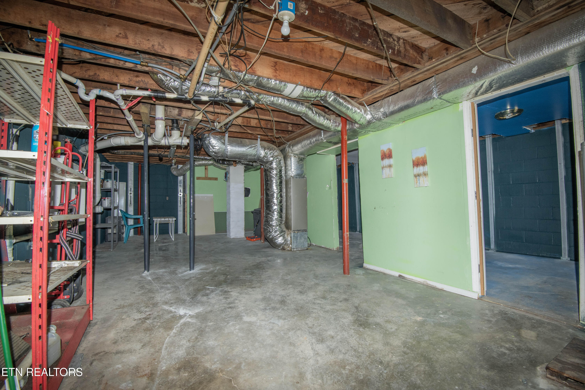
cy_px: 195
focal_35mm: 16
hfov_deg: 96.7
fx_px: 260
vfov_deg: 73.7
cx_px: 292
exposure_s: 1/60
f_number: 9
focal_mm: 16
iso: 500
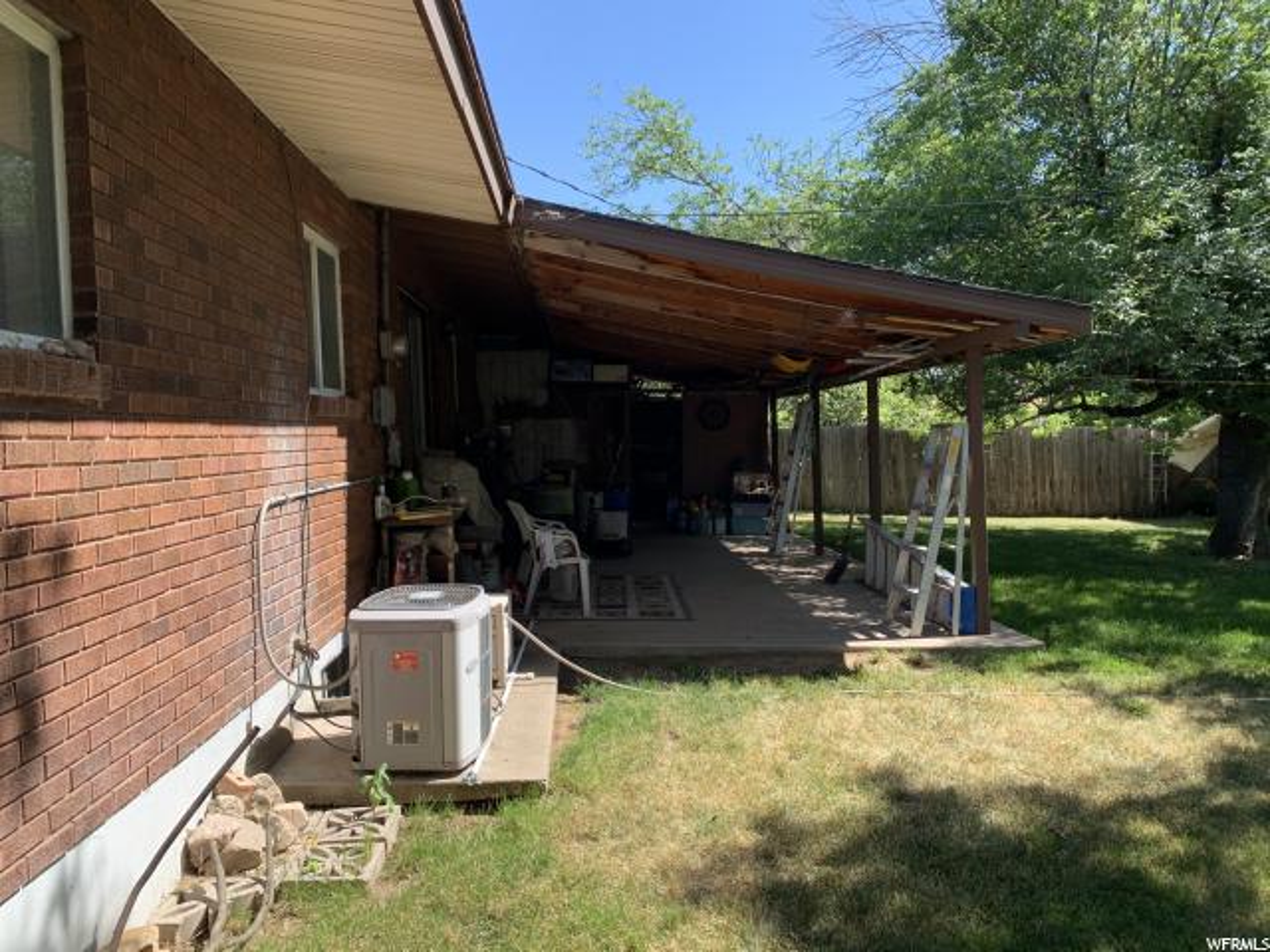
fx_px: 954
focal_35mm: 26
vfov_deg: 53.1
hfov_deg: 67.3
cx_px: 635
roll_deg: +1.1
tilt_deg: -1.7
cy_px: 476
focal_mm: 4.25
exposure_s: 1/639
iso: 25
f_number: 1.8
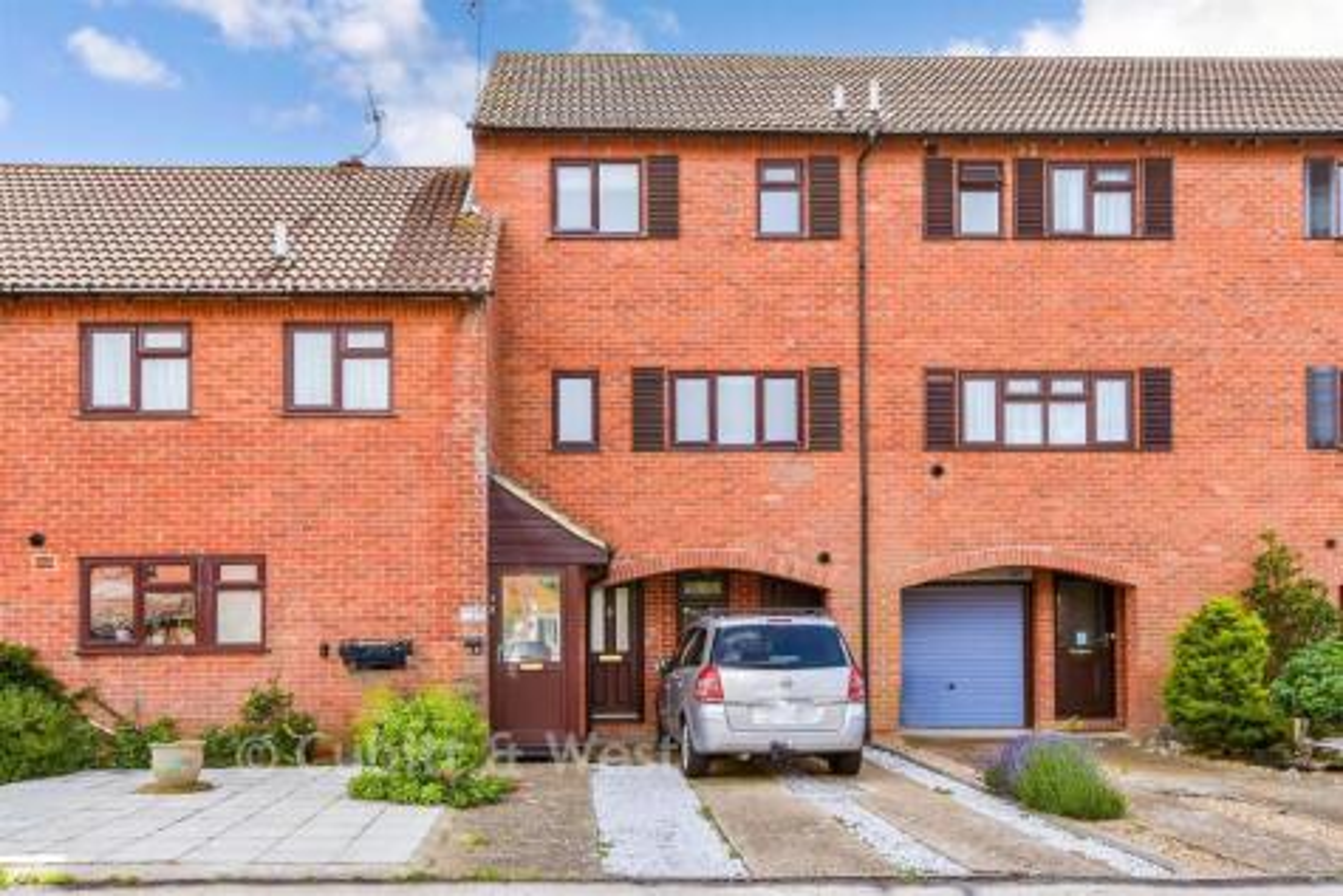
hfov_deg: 67.4
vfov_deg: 48.0
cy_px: 448
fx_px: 1007
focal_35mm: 27
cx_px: 672
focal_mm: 18
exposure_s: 1/250
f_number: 8
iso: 200
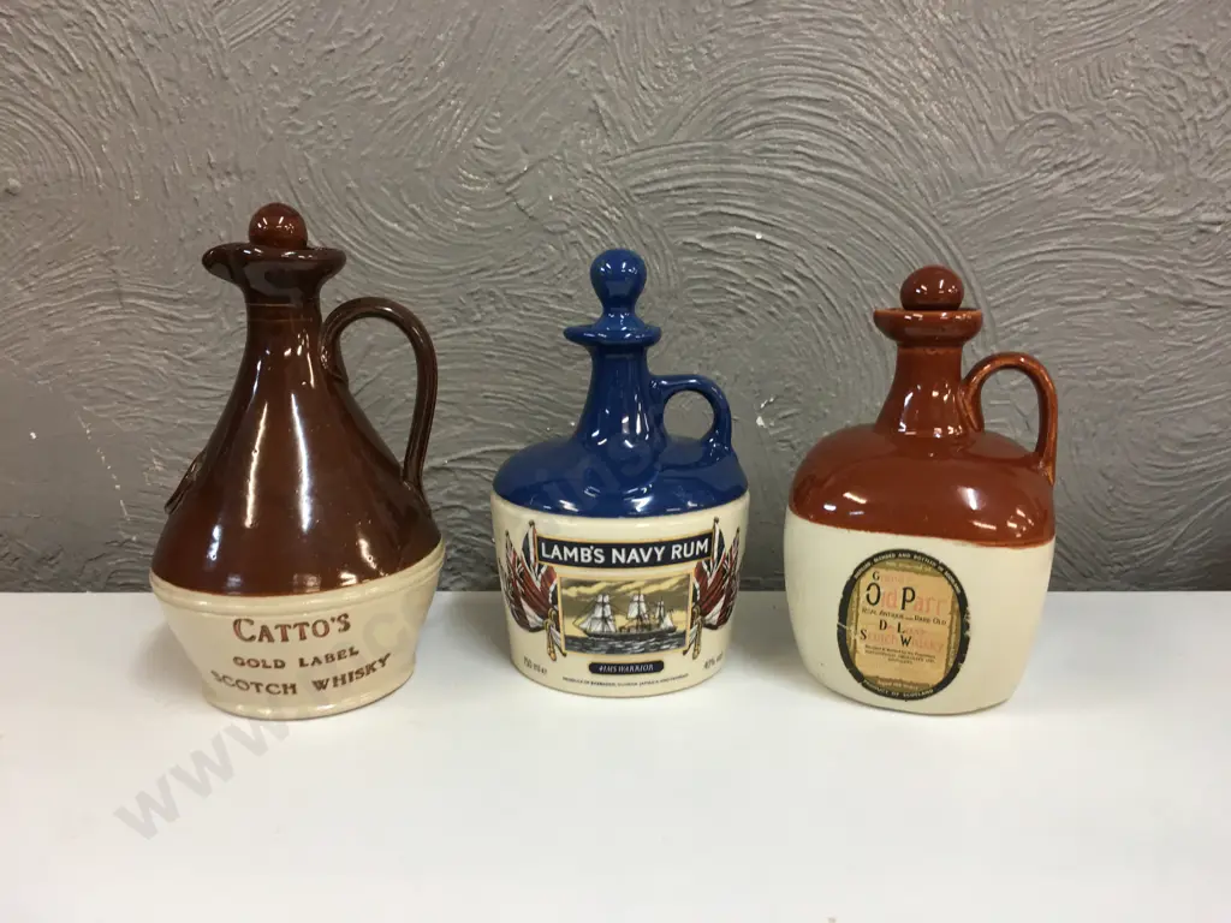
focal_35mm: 29
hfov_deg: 61.7
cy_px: 462
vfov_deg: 48.2
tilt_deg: -11.6
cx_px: 616
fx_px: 1031
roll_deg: -0.8
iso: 32
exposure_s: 1/17
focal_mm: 4.15
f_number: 2.2
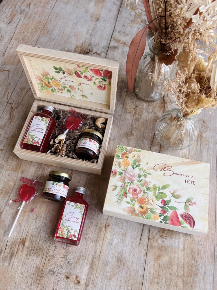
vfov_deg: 67.3
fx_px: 217
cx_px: 108
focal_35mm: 26
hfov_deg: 53.1
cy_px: 145
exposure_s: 1/458
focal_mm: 5.7
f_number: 1.5
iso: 50
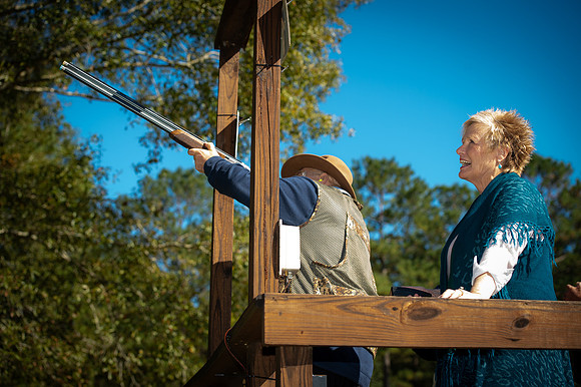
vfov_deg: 19.4
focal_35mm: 70
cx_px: 290
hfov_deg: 28.9
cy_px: 194
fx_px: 1129
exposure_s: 1/200
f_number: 4.5
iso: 125
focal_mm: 70
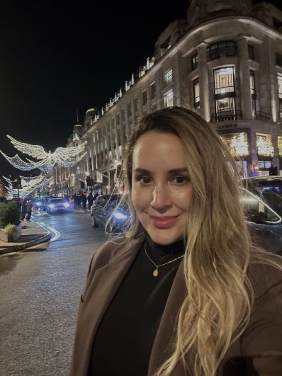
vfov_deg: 67.3
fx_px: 283
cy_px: 190
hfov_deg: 53.0
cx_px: 138
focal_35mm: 26
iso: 500
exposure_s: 1/25
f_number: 1.9
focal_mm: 2.69
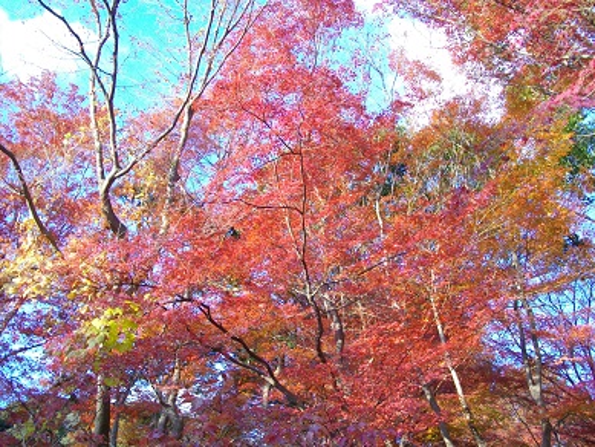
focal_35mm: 40
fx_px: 688
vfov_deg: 36.0
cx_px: 298
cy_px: 224
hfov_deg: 46.8
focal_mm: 7.1
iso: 134
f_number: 3.2
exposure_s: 1/125
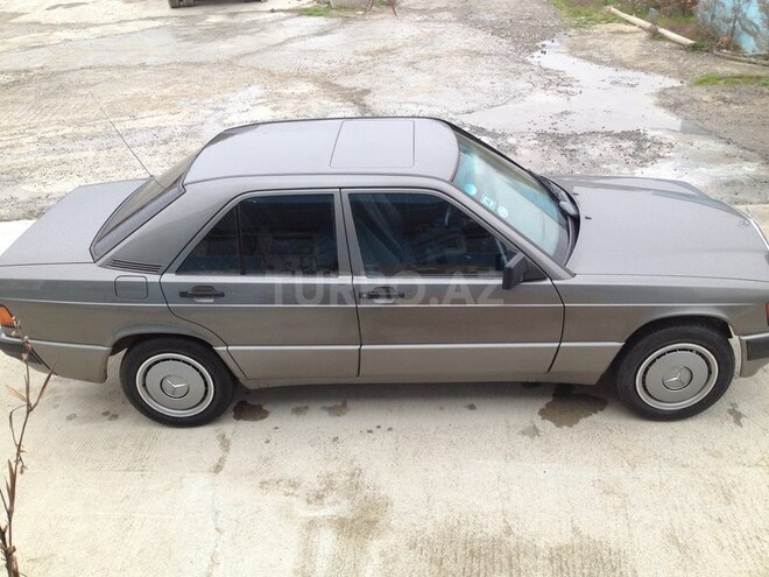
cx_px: 384
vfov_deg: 40.7
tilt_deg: -28.2
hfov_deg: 52.6
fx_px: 778
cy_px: 288
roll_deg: +2.8
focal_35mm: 35
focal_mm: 4.28
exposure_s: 1/120
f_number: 2.4
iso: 50
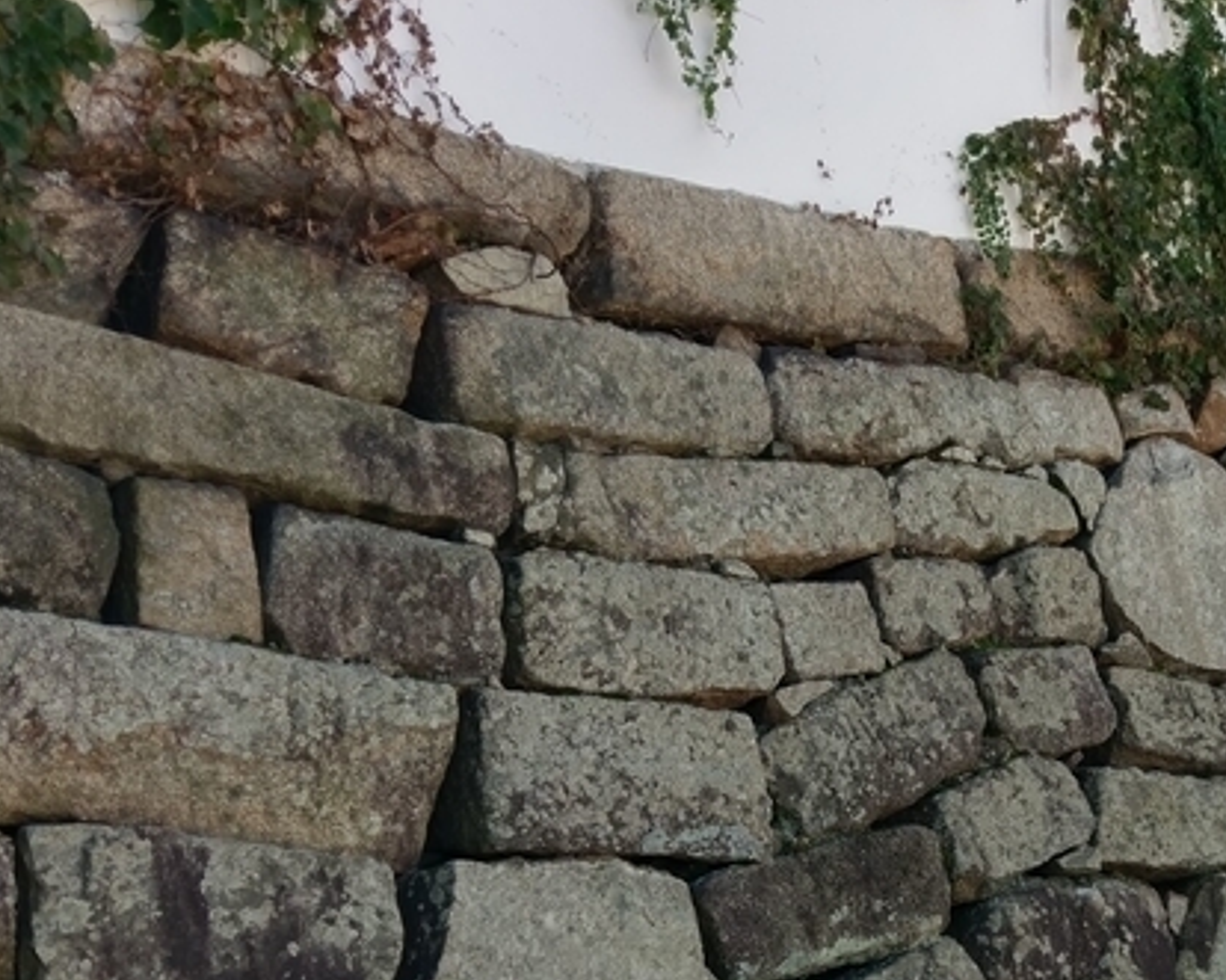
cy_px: 770
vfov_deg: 30.2
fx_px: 1778
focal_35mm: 49
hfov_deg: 37.2
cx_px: 909
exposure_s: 1/382
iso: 100
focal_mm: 4.58
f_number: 1.8
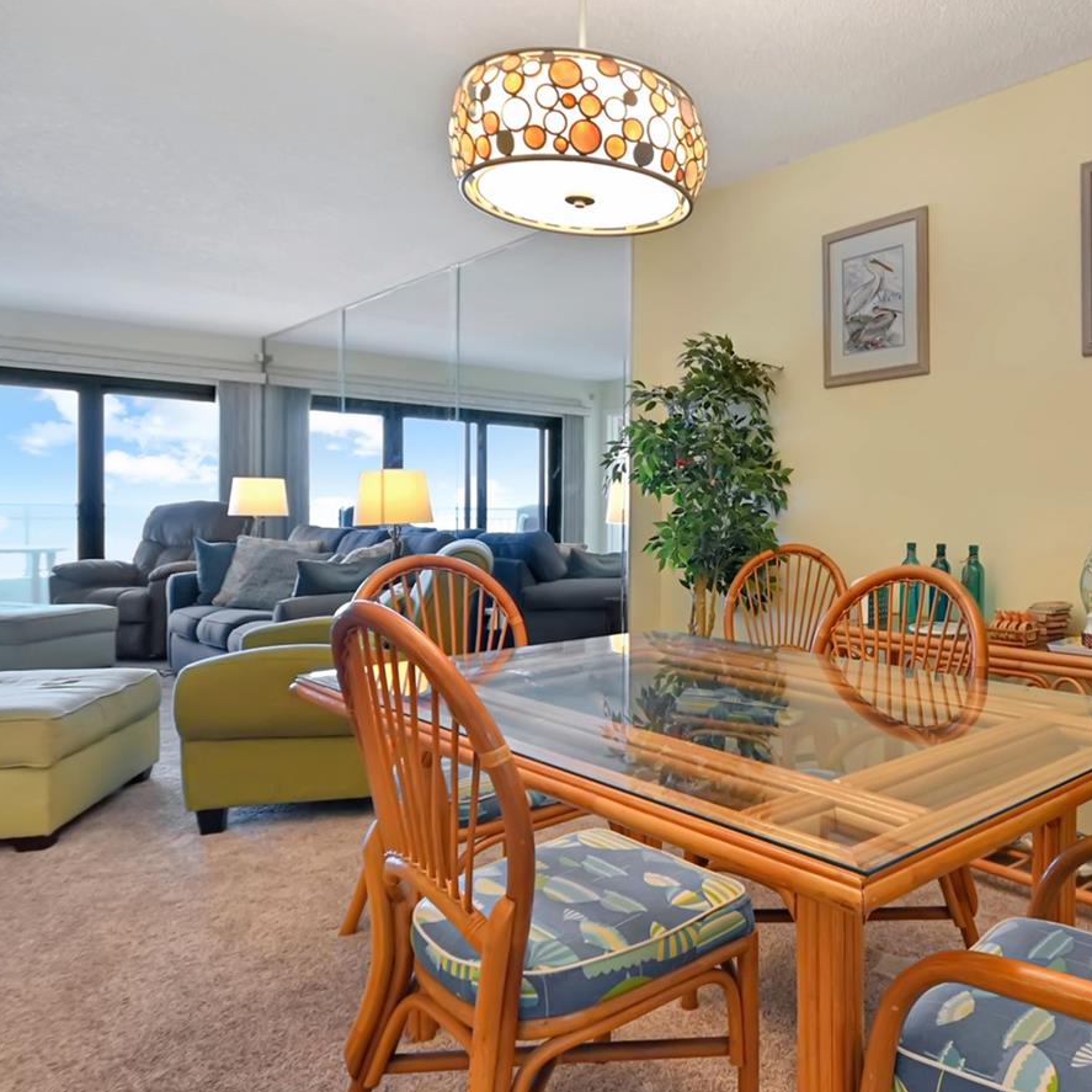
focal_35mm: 23
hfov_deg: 64.1
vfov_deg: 67.1
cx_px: 790
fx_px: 821
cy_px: 495
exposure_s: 1/100
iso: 1000
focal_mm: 10
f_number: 5
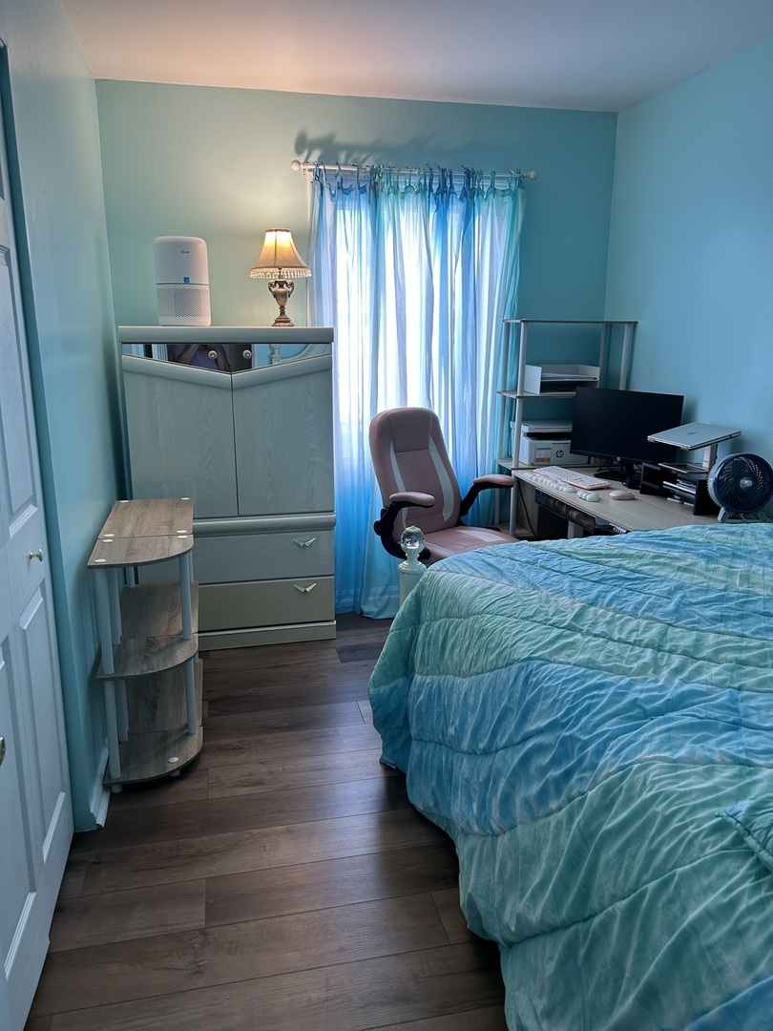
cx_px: 386
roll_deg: +0.2
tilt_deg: -14.0
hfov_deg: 53.1
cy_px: 516
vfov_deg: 67.3
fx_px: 774
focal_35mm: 26
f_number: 1.5
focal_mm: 5.7
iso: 100
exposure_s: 1/120
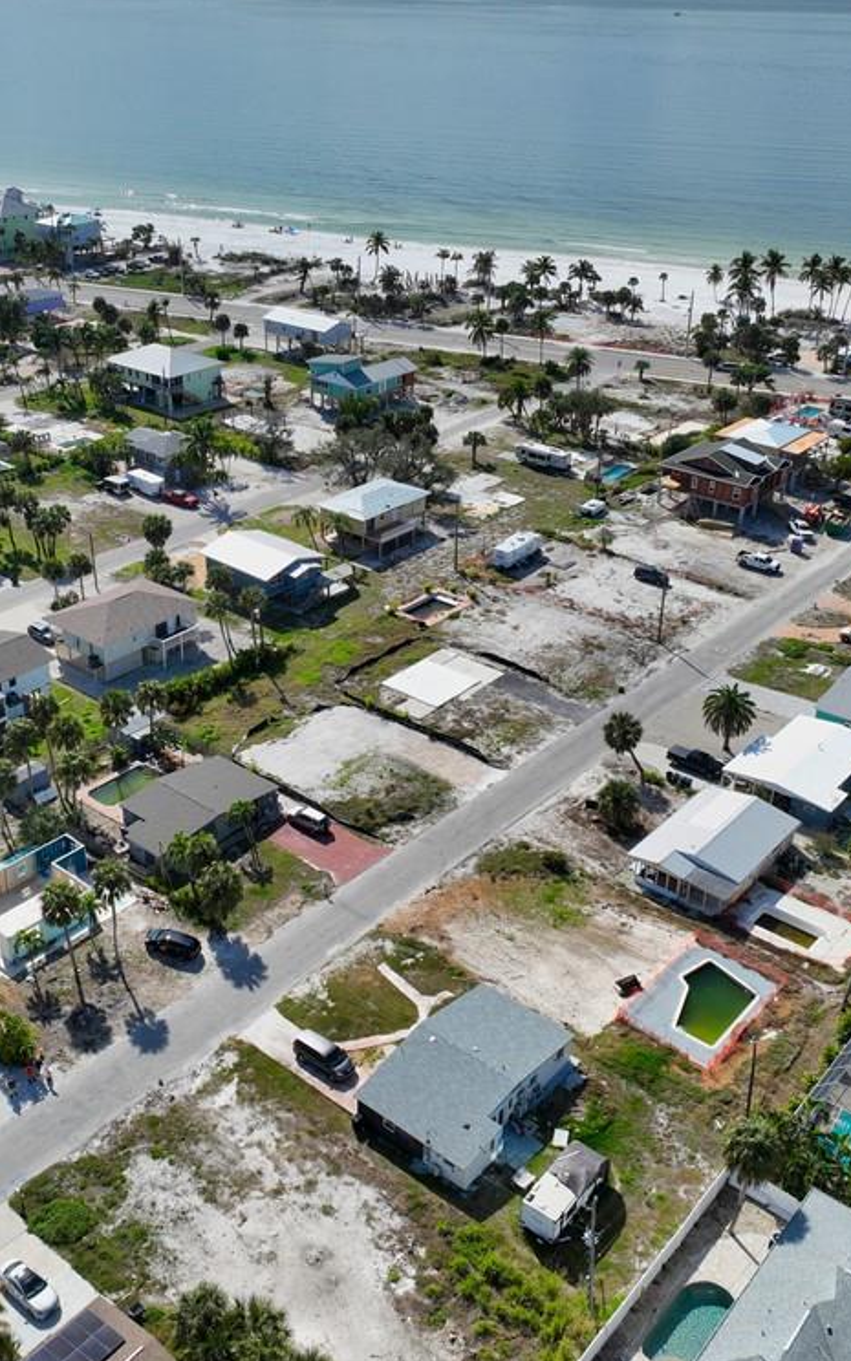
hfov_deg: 36.2
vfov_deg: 55.3
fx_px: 1299
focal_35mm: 35
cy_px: 665
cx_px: 350
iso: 100
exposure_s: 1/2000
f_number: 4
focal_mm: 12.29
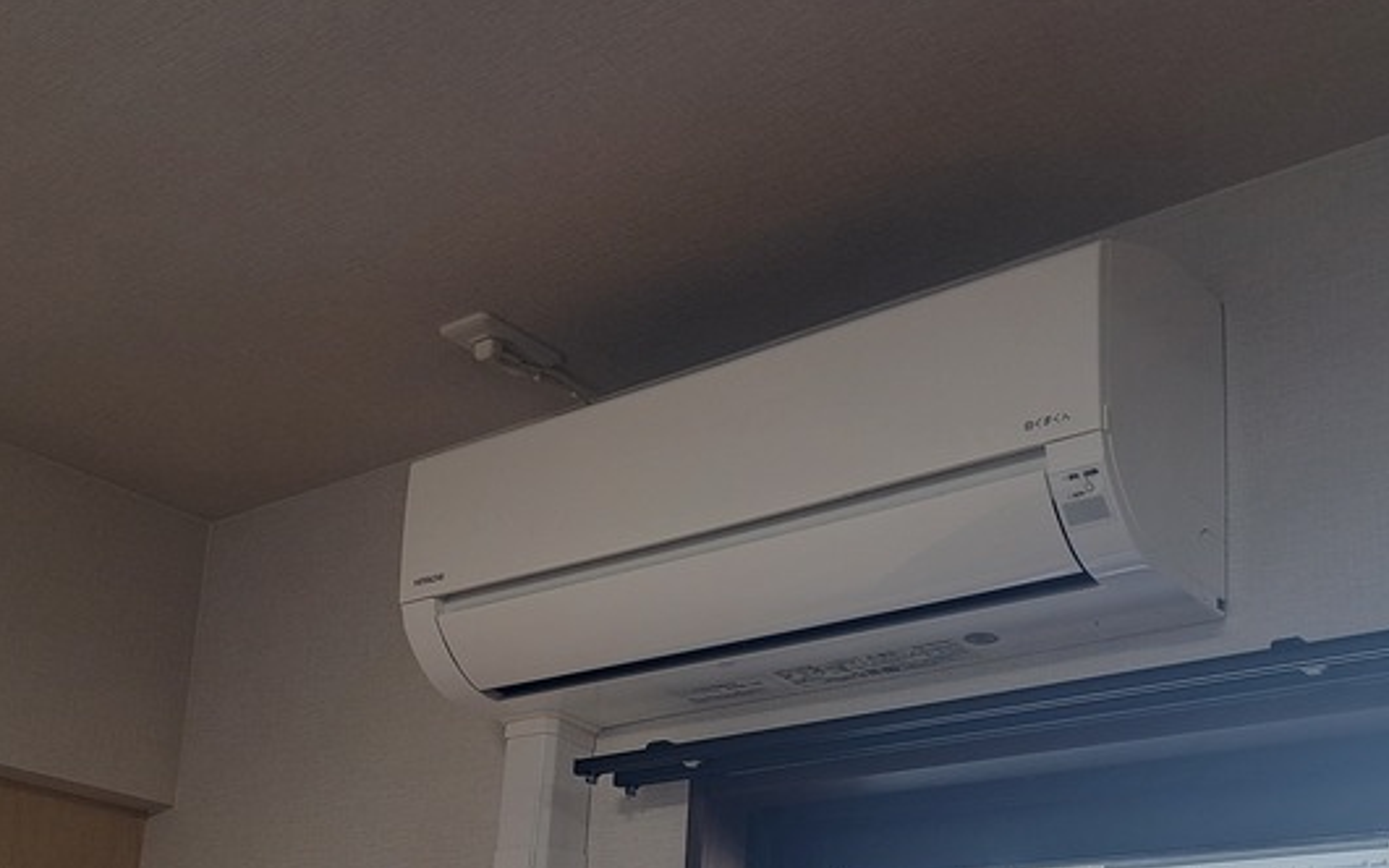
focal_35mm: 46
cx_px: 722
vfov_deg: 27.2
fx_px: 1742
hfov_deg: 43.5
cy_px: 740
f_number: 1.8
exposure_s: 1/50
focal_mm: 5.23
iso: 50
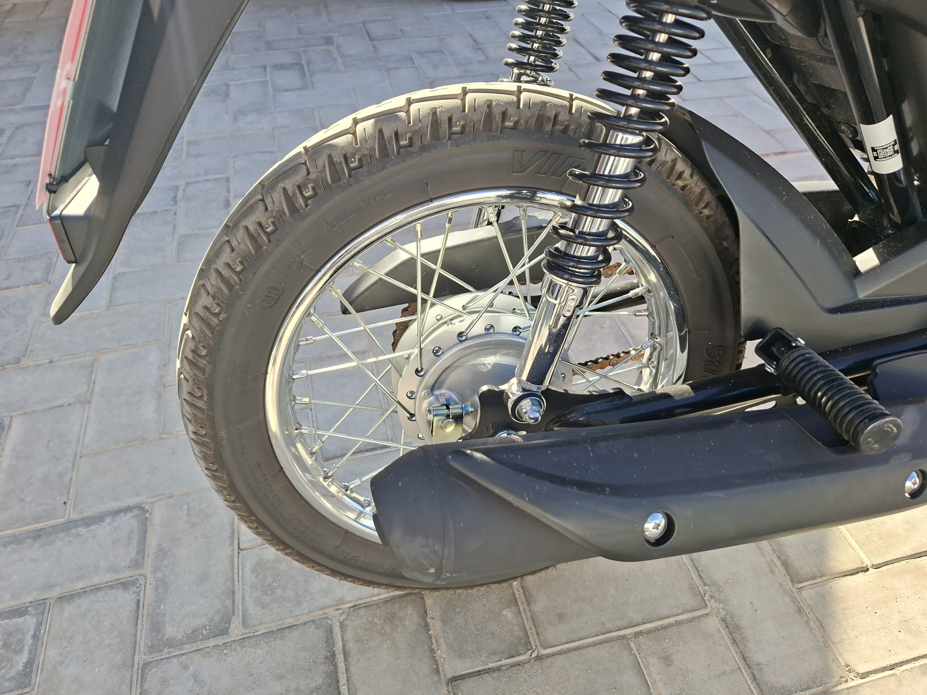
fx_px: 616
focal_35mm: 23
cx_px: 464
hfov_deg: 73.9
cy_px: 348
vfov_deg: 58.9
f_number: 1.8
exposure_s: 1/612
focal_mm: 5.54
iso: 50
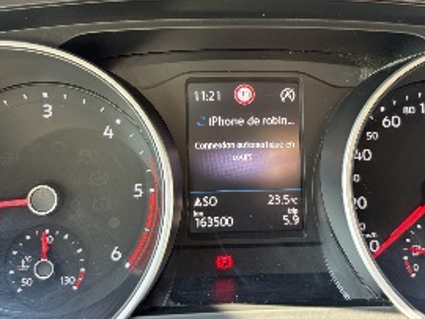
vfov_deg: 35.9
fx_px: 492
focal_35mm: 40
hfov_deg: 46.6
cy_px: 135
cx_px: 246
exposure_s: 1/62
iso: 125
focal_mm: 5.96
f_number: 1.6
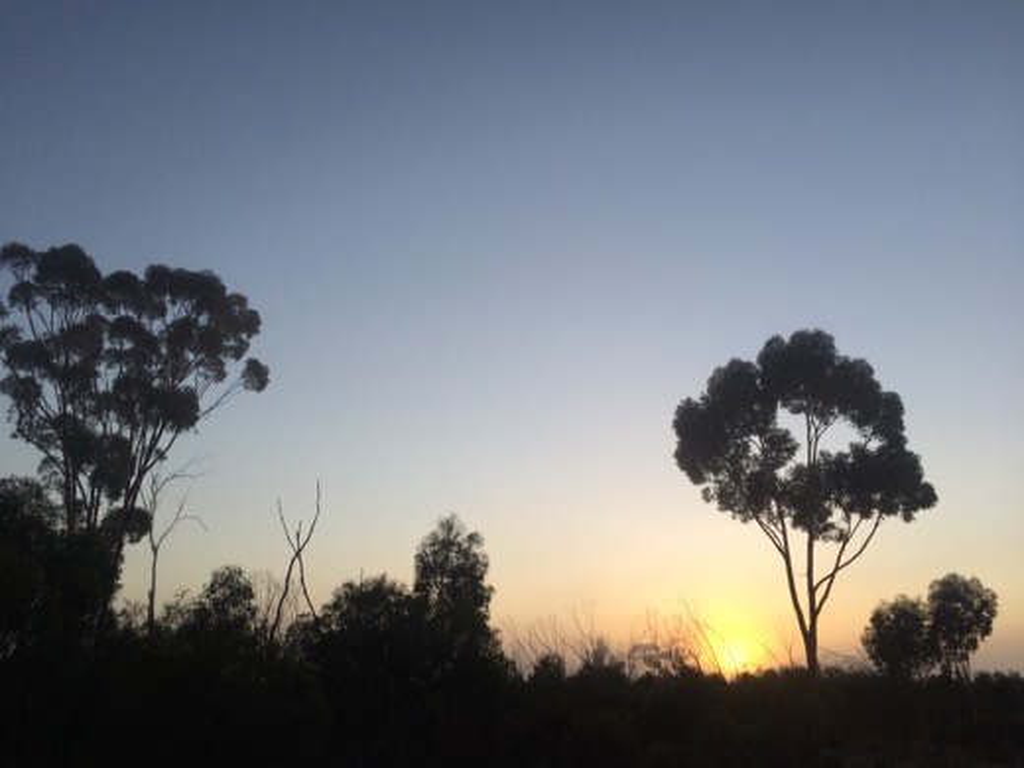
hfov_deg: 61.7
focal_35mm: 29
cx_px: 512
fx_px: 858
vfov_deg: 48.2
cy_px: 384
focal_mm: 4.15
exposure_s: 1/933
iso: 32
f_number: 2.2
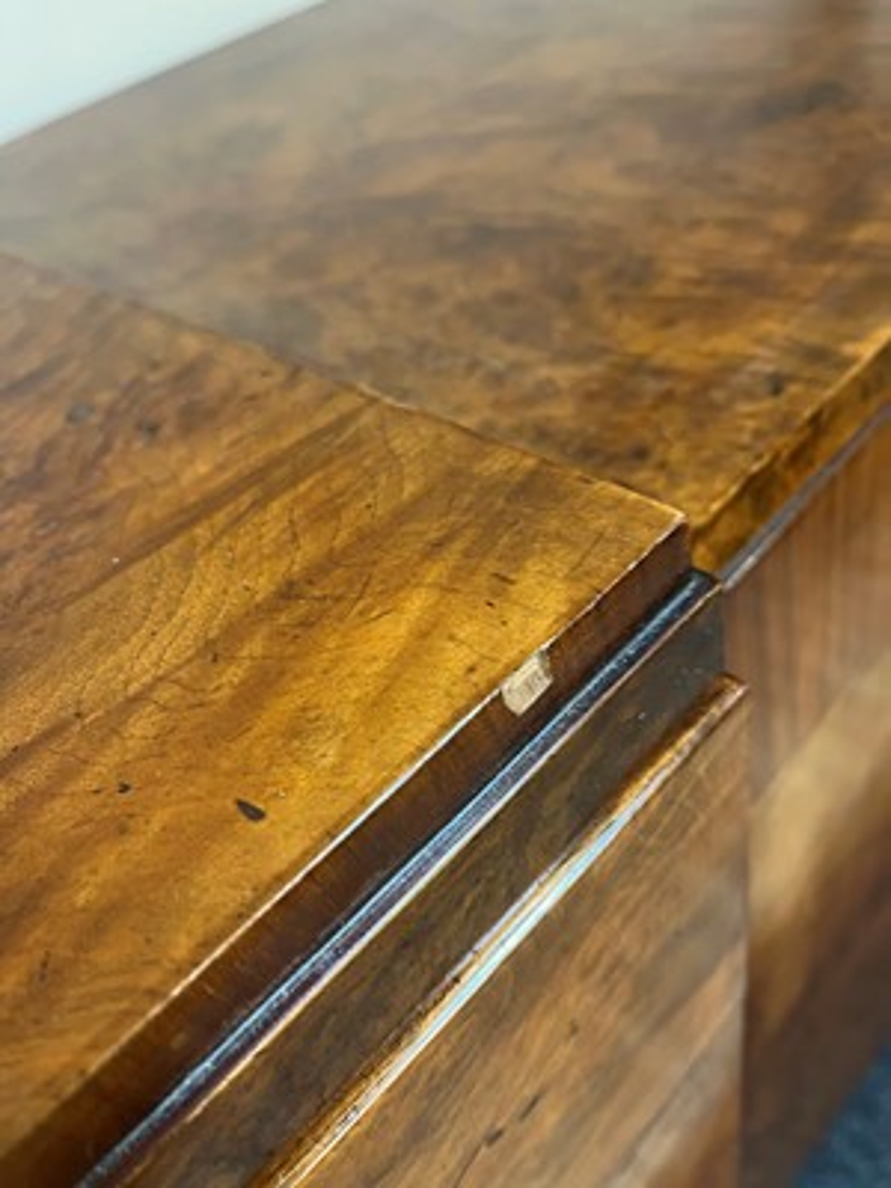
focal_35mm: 26
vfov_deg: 67.3
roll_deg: +16.0
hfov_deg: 53.1
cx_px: 446
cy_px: 594
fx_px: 892
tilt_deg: -44.6
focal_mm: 5.1
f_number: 1.6
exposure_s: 1/50
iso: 160
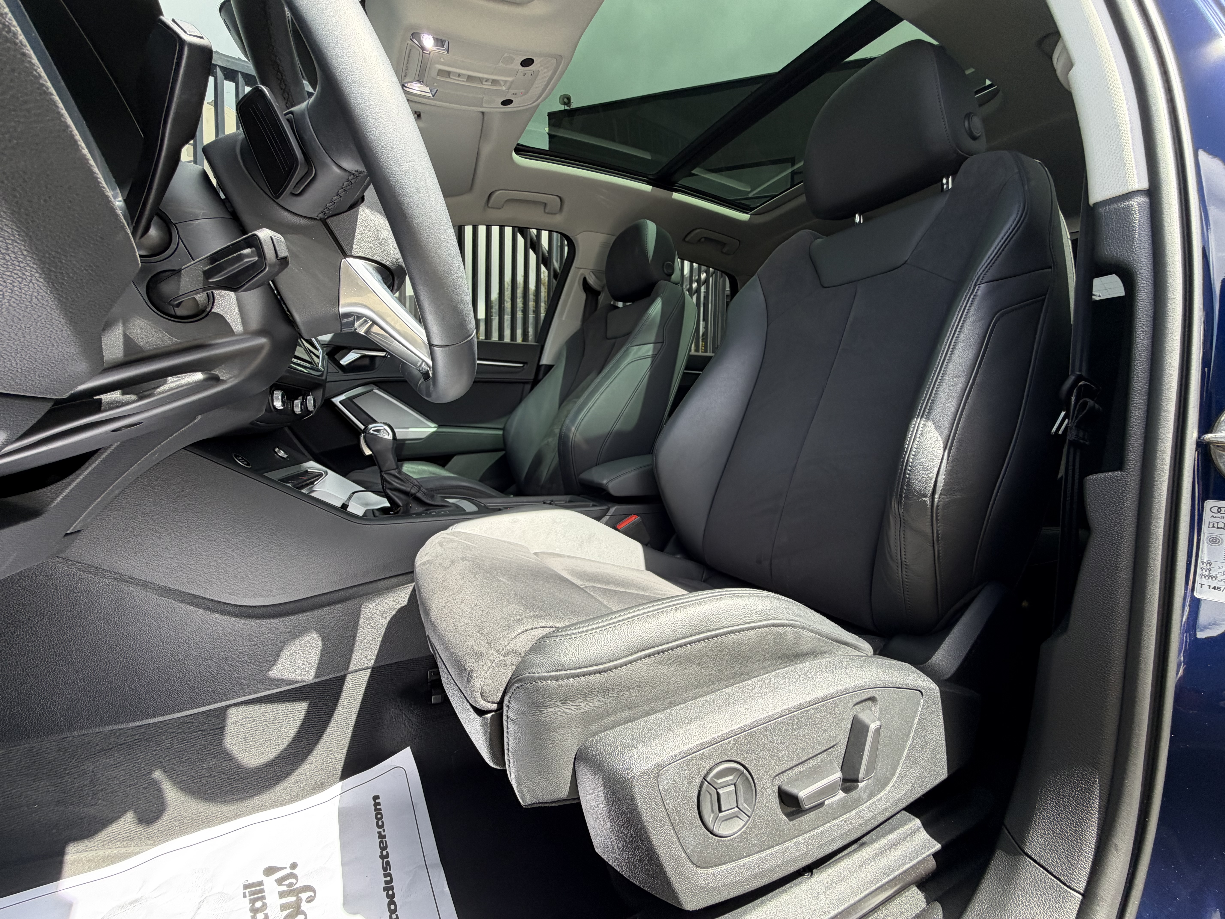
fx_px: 495
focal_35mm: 14
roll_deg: -0.6
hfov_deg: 102.1
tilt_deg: -4.7
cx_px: 612
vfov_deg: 85.7
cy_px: 460
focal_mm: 2.22
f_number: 2.2
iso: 40
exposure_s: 1/136
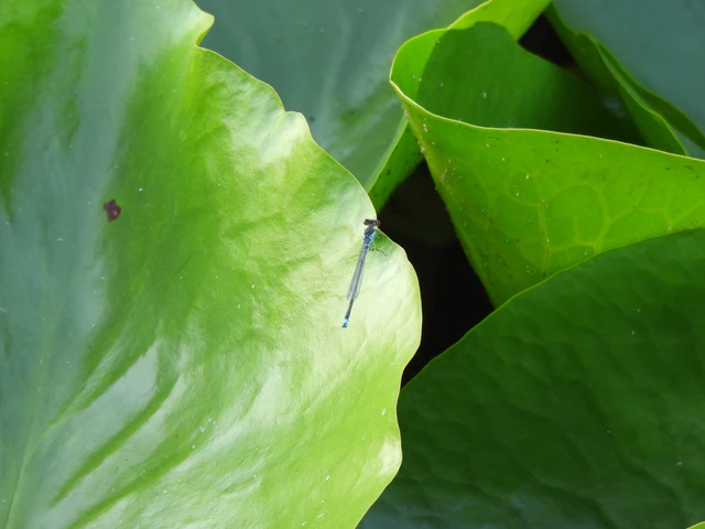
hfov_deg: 2.8
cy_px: 264
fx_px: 14256
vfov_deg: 2.1
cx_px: 352
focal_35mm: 700
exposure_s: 1/60
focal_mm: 125
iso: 200
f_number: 5.6
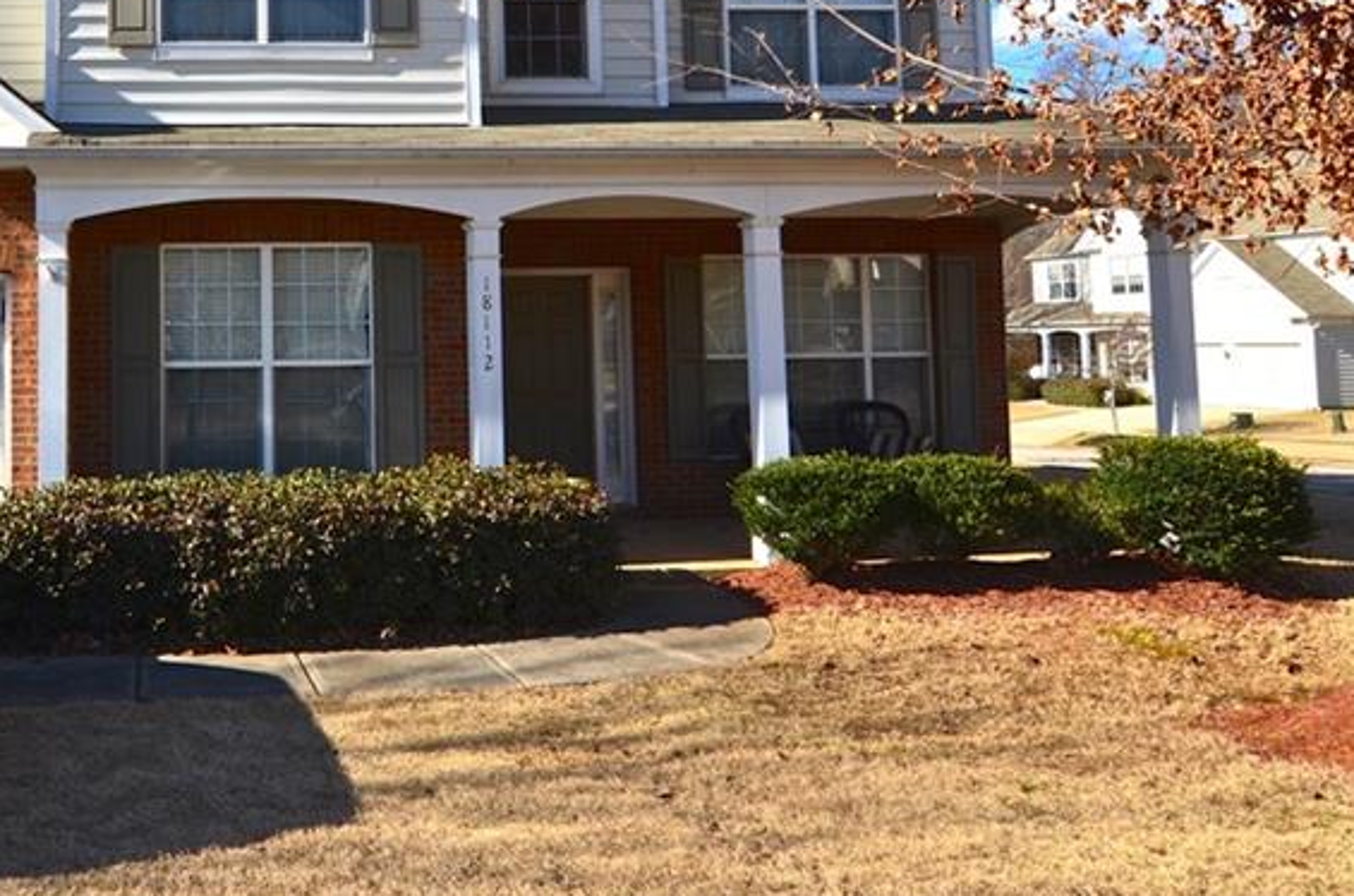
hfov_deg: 57.0
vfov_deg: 42.4
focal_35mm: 30
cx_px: 247
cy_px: 241
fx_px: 1122
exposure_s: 1/250
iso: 180
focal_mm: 11
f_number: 10
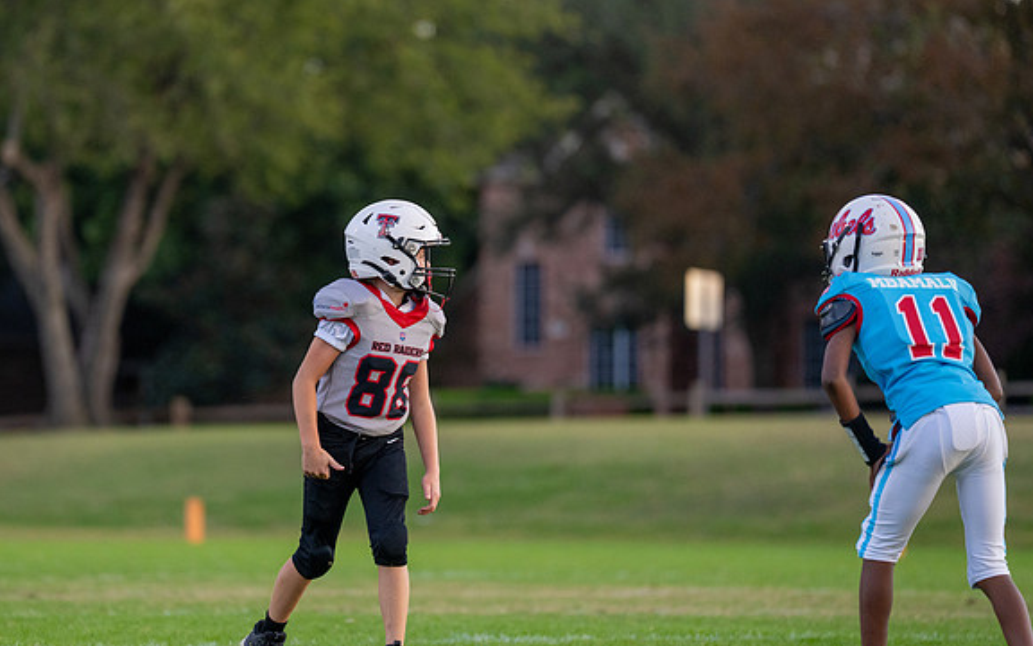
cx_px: 345
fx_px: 7770
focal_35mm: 276
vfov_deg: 4.8
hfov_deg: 7.6
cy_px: 291
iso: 1000
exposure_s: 1/1600
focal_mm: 200
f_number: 2.8
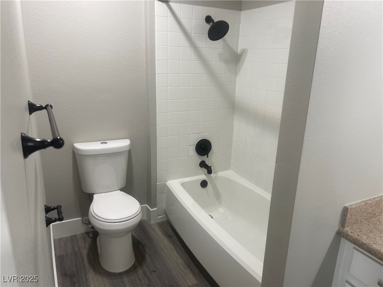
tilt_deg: -17.0
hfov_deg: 67.3
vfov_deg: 53.1
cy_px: 144
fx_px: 288
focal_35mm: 26
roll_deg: -1.5
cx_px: 192
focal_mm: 5.7
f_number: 1.5
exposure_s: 1/60
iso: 64
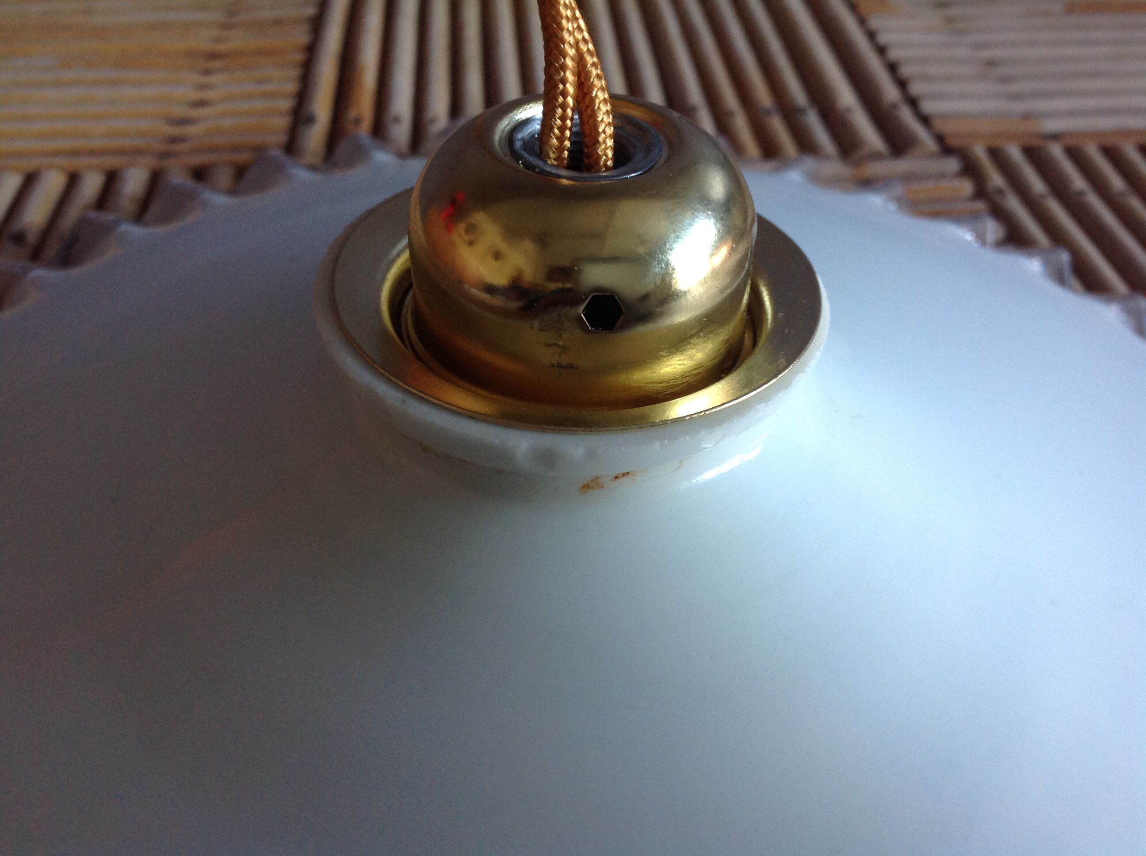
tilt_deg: -40.2
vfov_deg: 40.6
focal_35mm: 35
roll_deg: -1.6
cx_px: 573
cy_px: 428
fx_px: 1157
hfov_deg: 52.7
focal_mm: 4.28
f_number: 2.4
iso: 125
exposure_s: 1/15
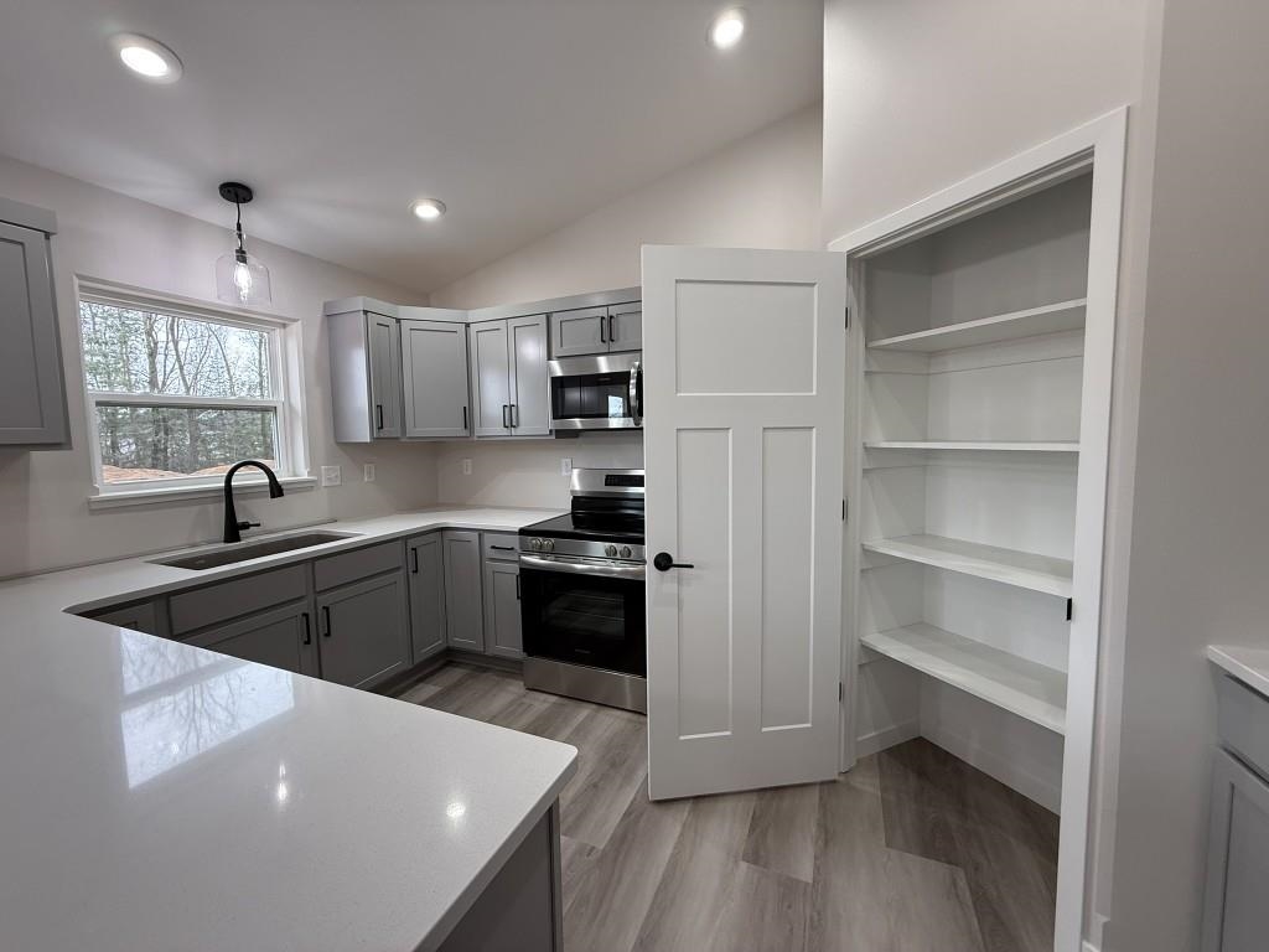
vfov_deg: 85.7
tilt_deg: -4.7
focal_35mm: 14
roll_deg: +0.6
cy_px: 476
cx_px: 634
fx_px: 513
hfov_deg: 102.1
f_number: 2.2
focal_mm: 2.22
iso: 160
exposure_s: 1/120
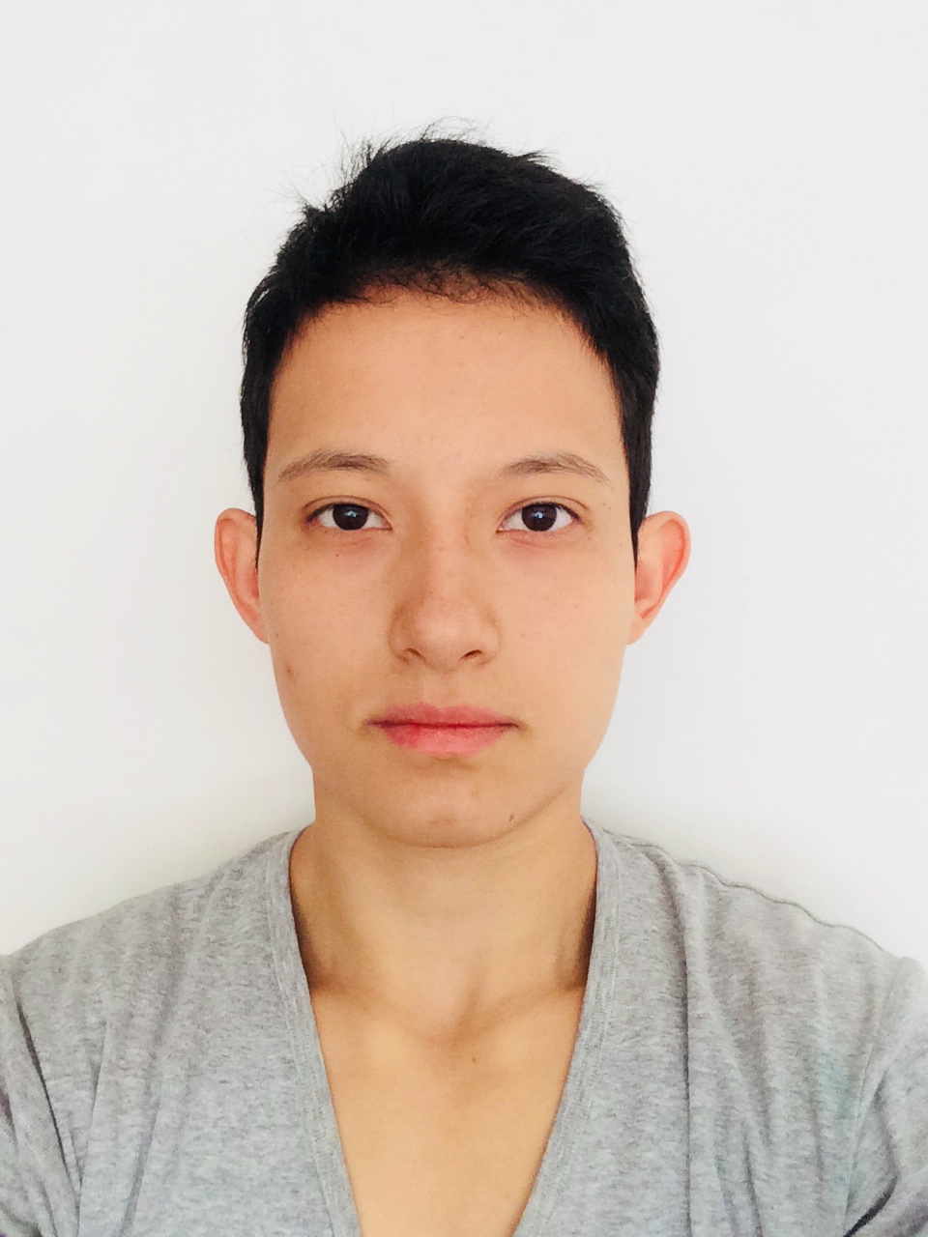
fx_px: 1108
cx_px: 464
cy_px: 618
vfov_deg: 58.4
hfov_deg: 45.4
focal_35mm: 31
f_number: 2.4
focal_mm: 2.15
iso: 125
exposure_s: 1/30
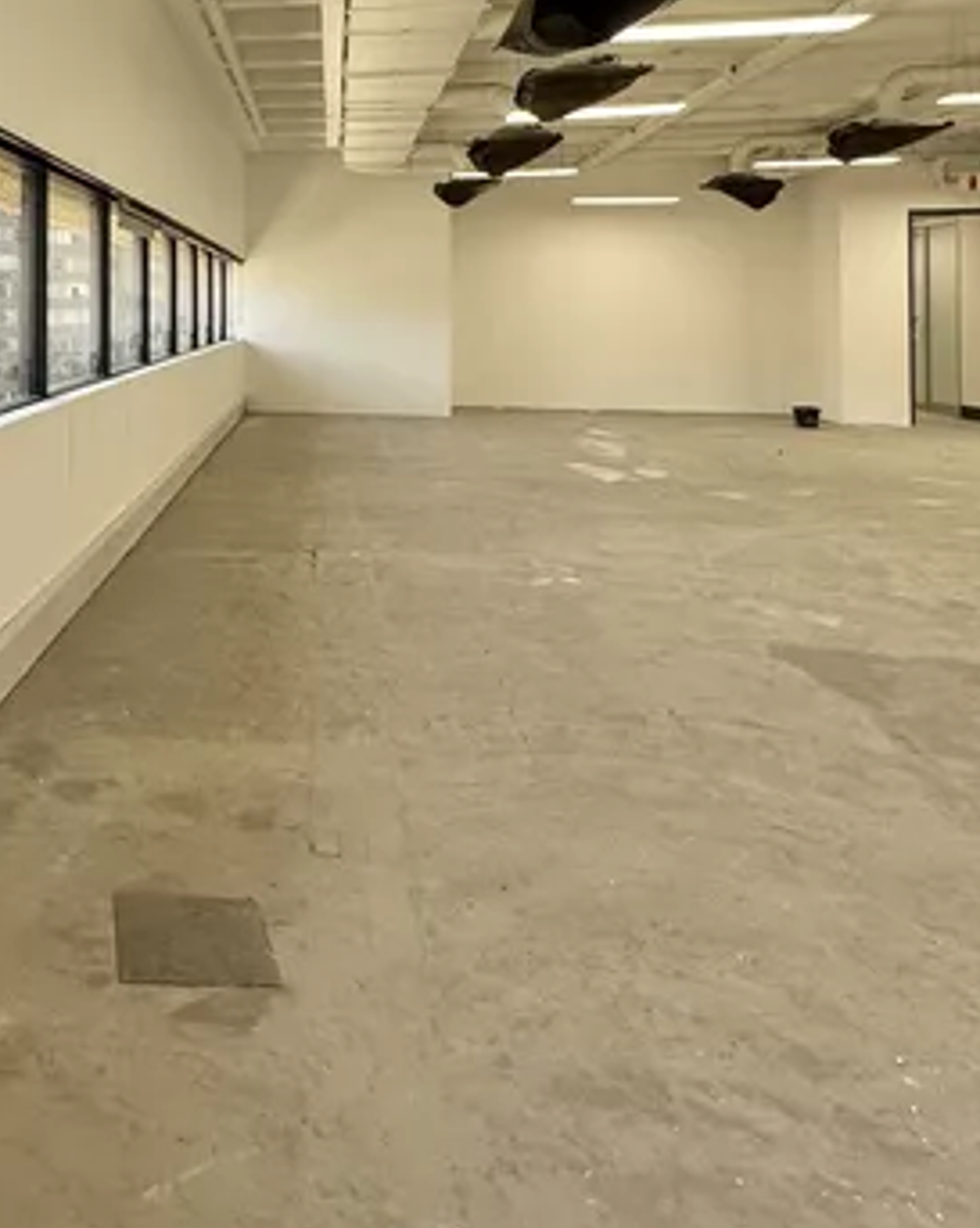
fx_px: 1162
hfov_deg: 40.8
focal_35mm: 32
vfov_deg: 52.9
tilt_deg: +0.5
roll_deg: -0.1
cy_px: 287
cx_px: 32
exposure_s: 1/100
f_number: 2.2
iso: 50
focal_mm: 2.22
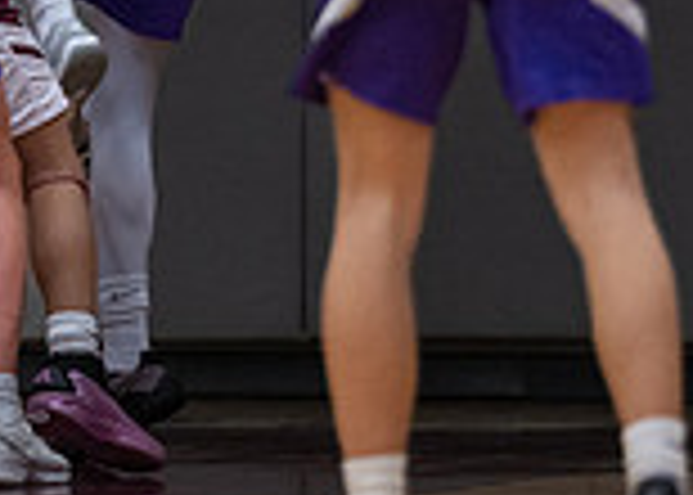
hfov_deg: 2.7
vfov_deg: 1.9
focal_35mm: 746
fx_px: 14683
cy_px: -310
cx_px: -144
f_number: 2.8
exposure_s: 1/1000
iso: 2000
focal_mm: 185
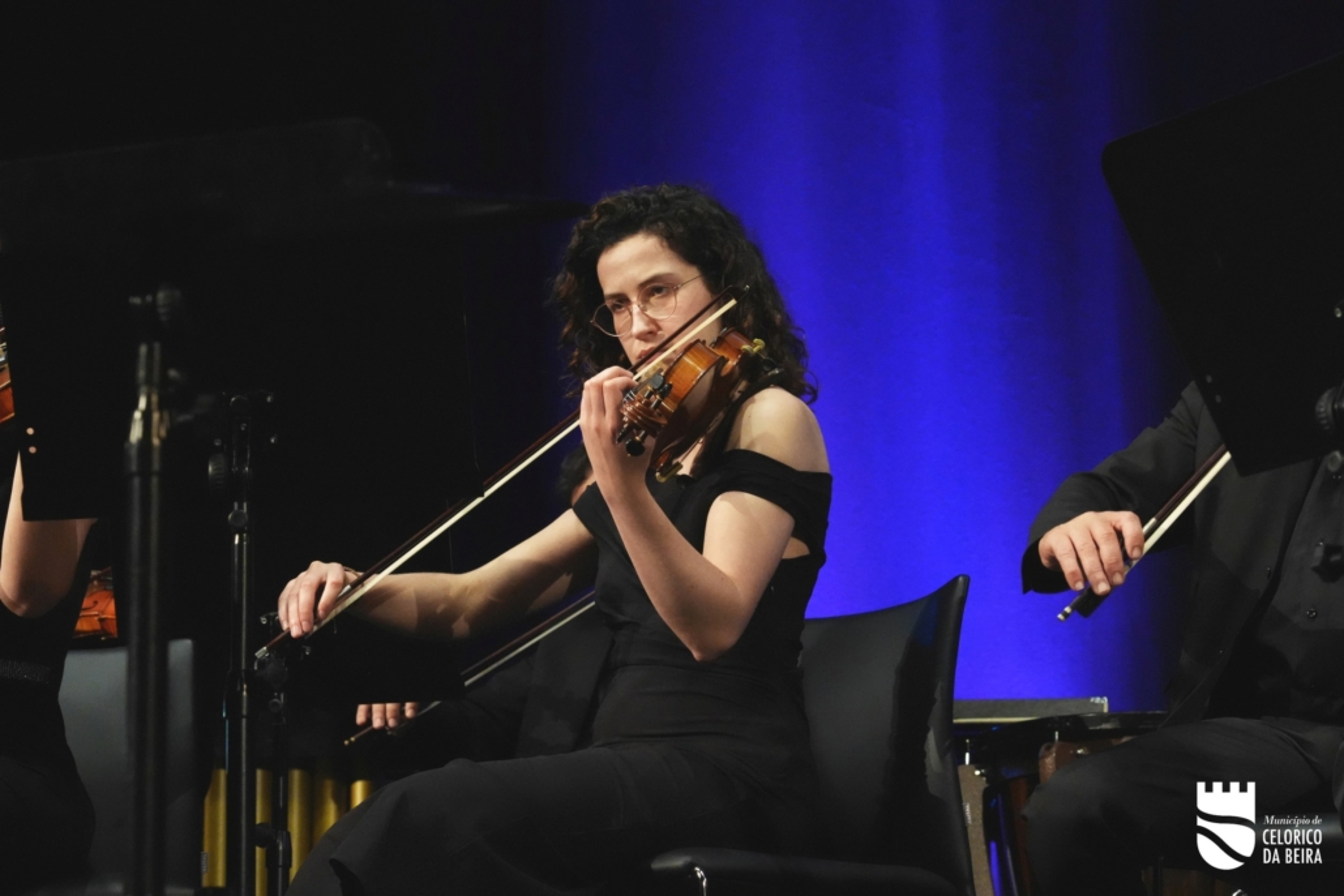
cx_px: 672
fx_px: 3920
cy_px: 448
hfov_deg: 19.5
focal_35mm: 105
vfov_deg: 13.0
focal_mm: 105
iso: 12800
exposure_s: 1/200
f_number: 8
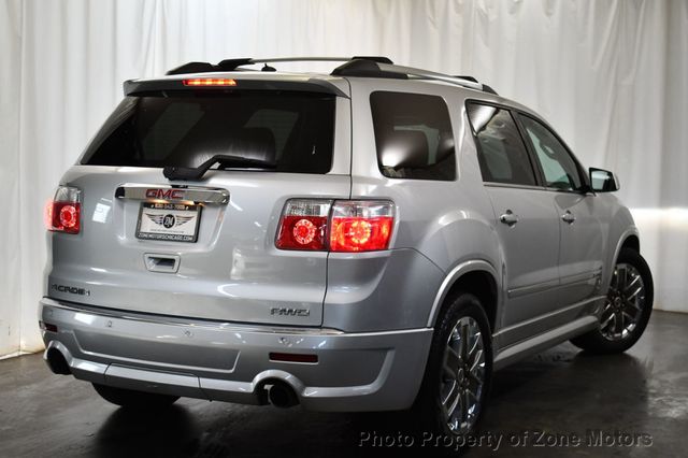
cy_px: 229
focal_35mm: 57
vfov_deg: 23.8
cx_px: 344
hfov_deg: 35.1
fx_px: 1089
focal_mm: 38
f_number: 4.8
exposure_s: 1/160
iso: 800
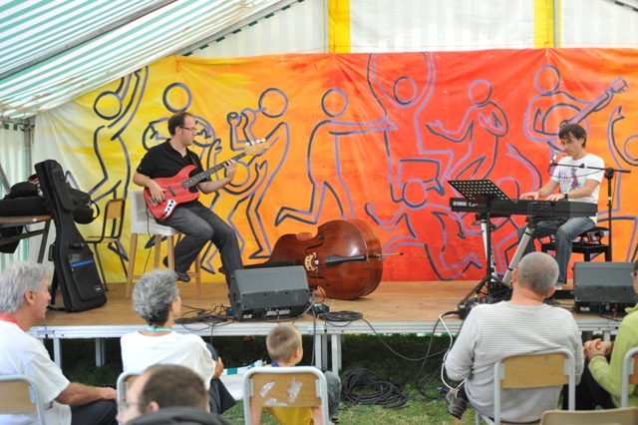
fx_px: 850
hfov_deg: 41.1
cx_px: 319
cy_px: 212
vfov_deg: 28.0
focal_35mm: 48
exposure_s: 1/80
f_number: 3.5
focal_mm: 48
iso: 250
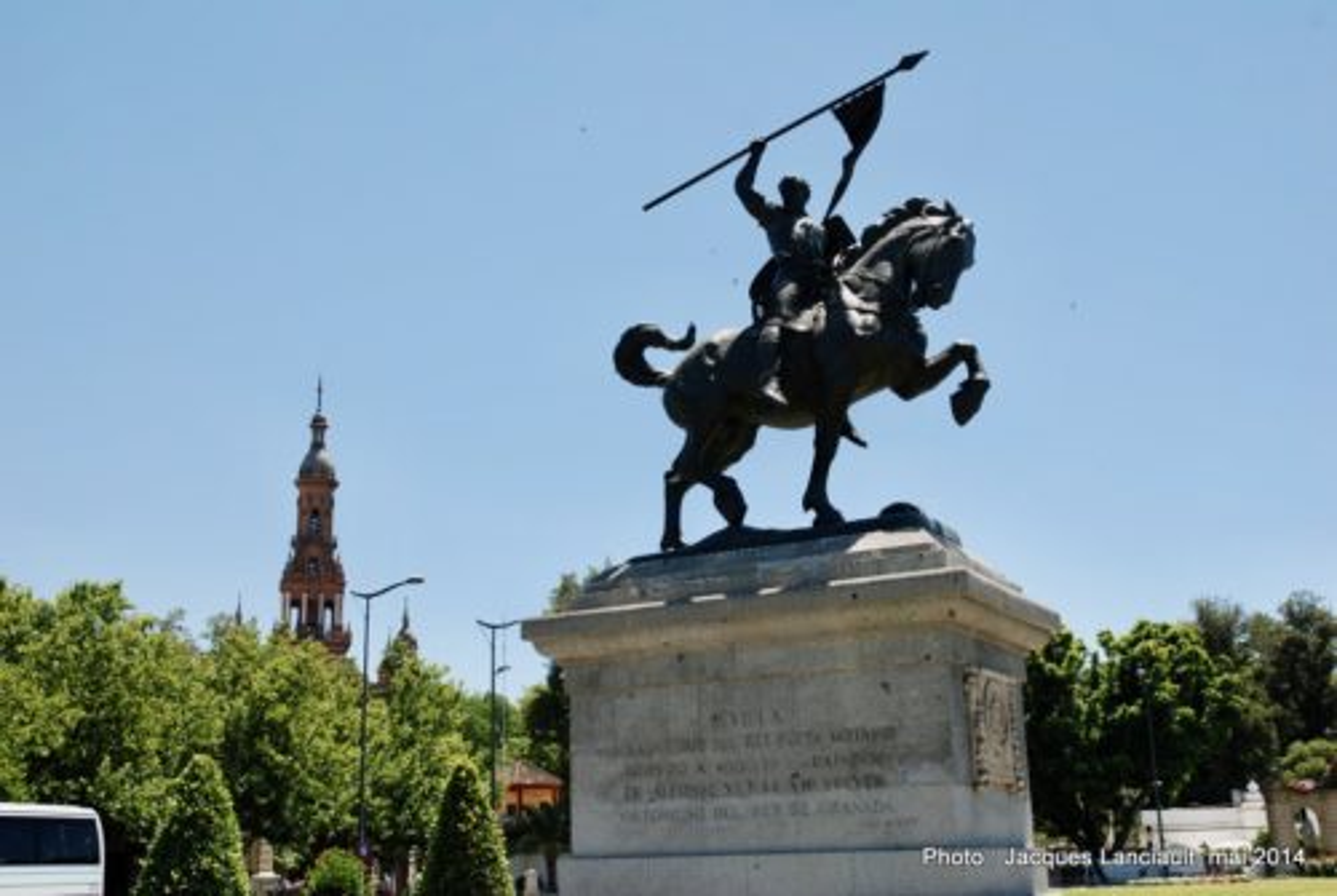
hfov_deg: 47.9
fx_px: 1506
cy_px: 448
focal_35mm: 40
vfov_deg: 33.1
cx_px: 668
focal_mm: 27
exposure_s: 1/200
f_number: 7.1
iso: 100
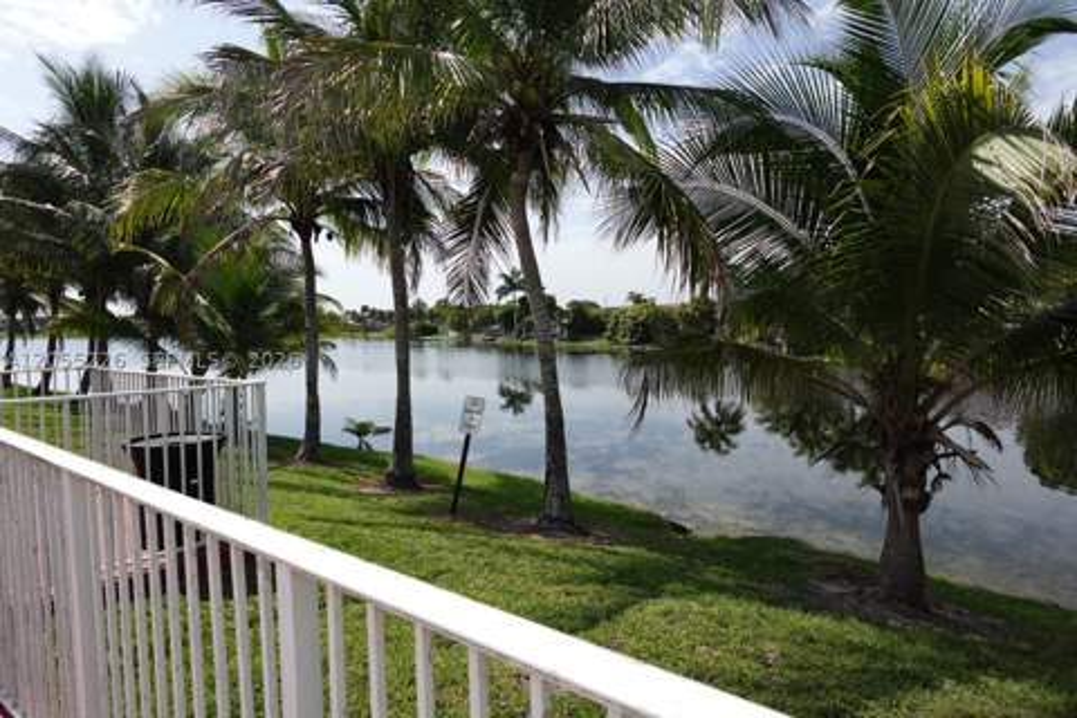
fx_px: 598
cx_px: 538
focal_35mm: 20
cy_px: 359
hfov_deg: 84.0
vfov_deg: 61.9
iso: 125
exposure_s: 1/4000
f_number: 2
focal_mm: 7.6
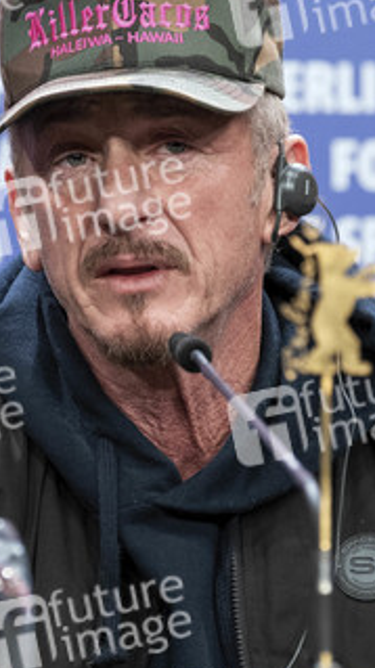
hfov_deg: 5.8
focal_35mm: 209
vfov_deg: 10.3
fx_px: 3701
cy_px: 312
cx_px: 145
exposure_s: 1/90
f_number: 4
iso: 1600
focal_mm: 106
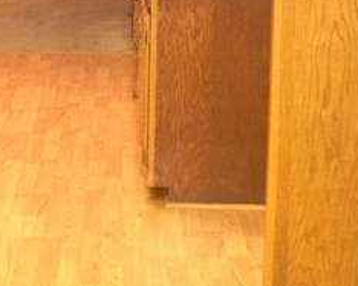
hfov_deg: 13.2
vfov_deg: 10.5
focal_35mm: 144
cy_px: -94
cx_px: -22
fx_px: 1525
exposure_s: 1/60
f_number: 4
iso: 800
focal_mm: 22
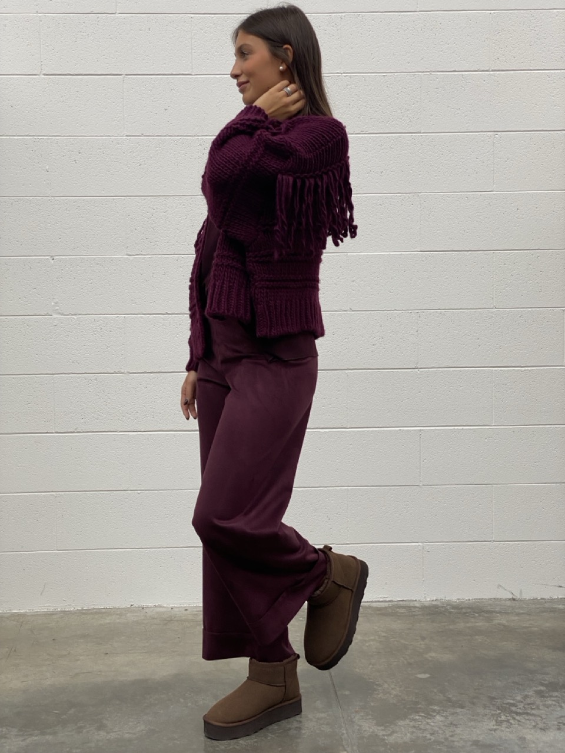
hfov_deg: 28.0
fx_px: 1132
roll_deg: -0.4
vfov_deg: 36.8
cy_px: 376
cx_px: 282
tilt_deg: -4.9
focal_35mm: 52
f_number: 2
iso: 32
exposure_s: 1/122
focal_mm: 6
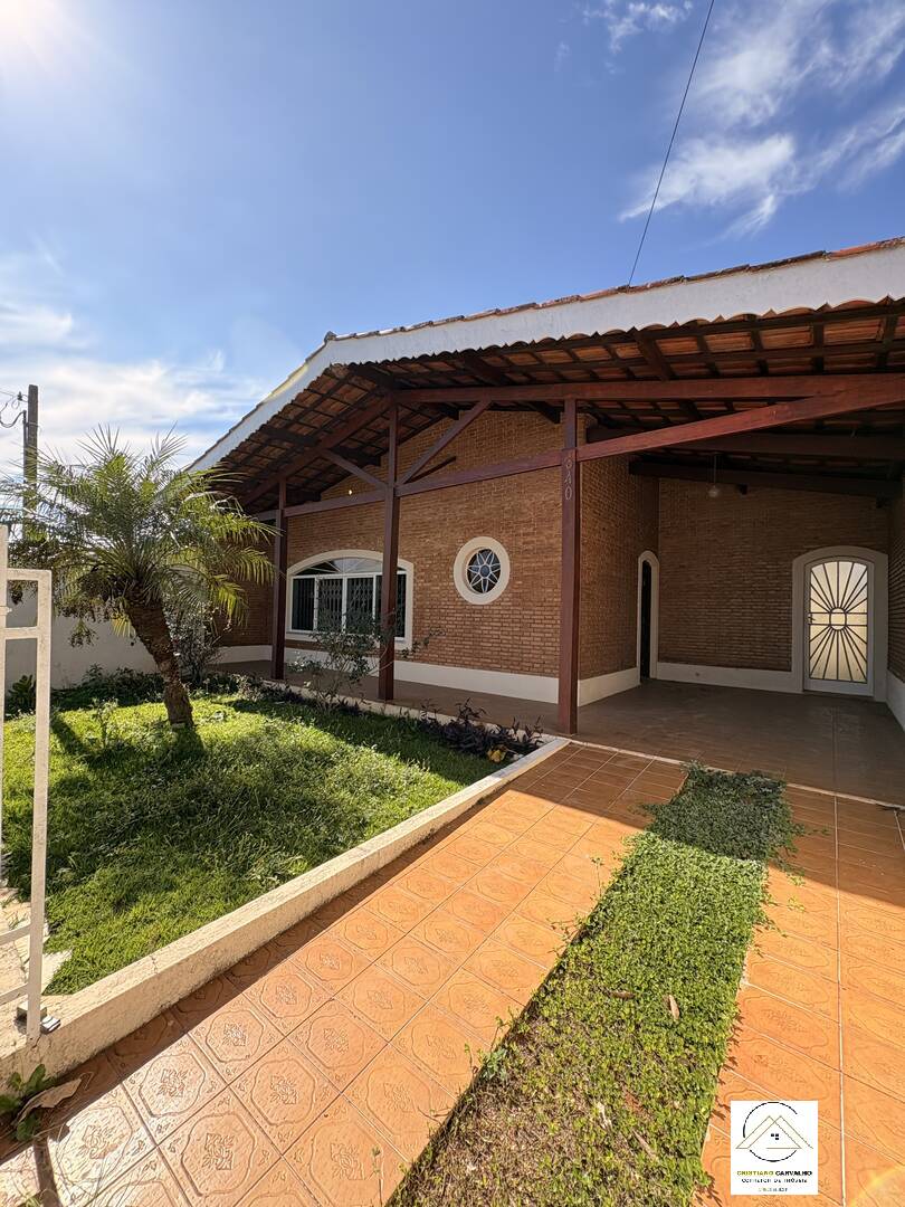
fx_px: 488
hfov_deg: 85.7
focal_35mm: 14
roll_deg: -1.9
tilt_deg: +1.9
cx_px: 452
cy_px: 604
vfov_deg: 102.1
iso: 64
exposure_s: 1/652
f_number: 2.2
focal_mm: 2.22
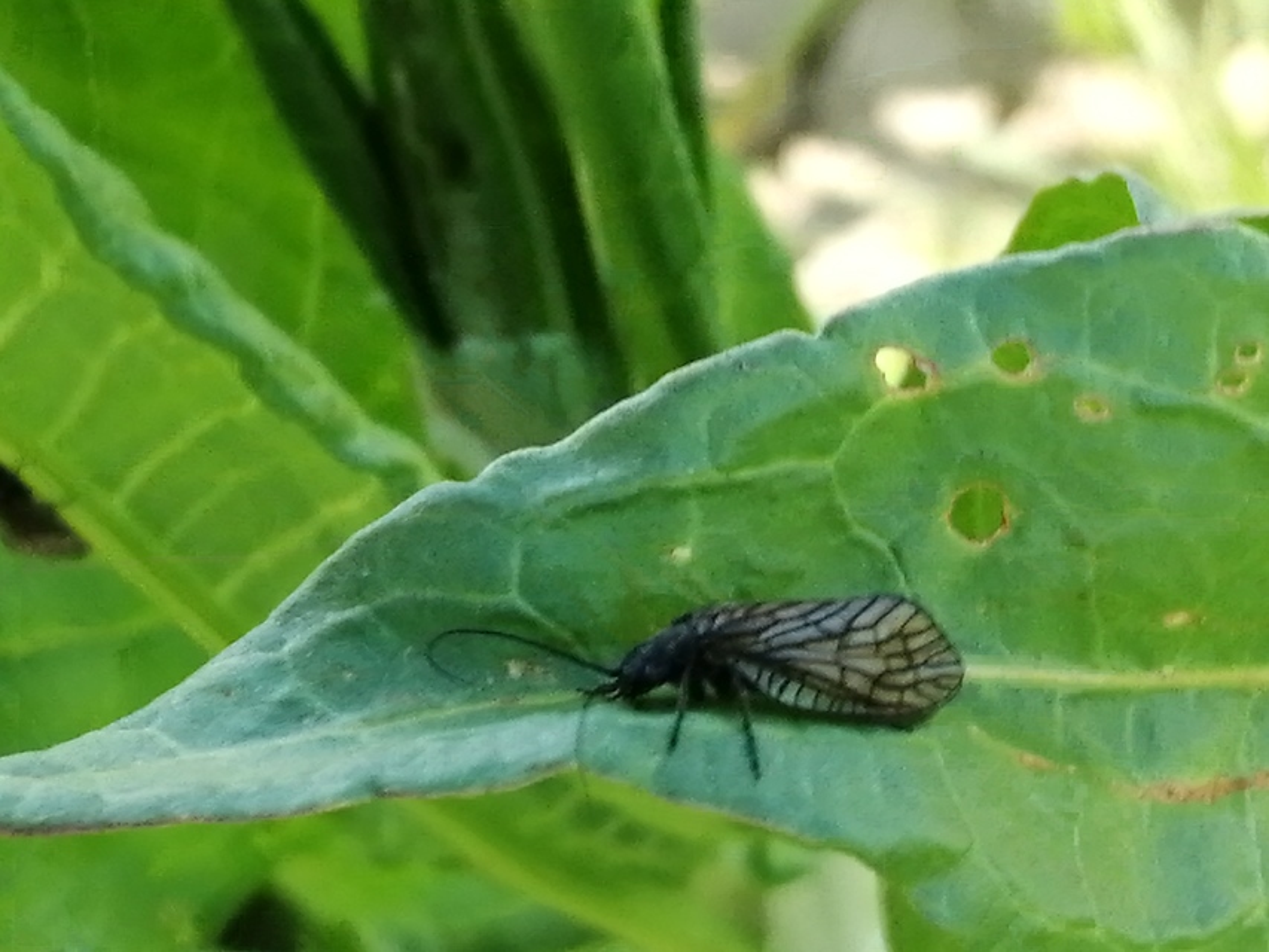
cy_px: 476
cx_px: 634
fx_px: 3776
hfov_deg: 19.1
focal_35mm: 103
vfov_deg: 14.4
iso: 50
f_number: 1.8
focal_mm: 3.46
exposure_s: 1/212
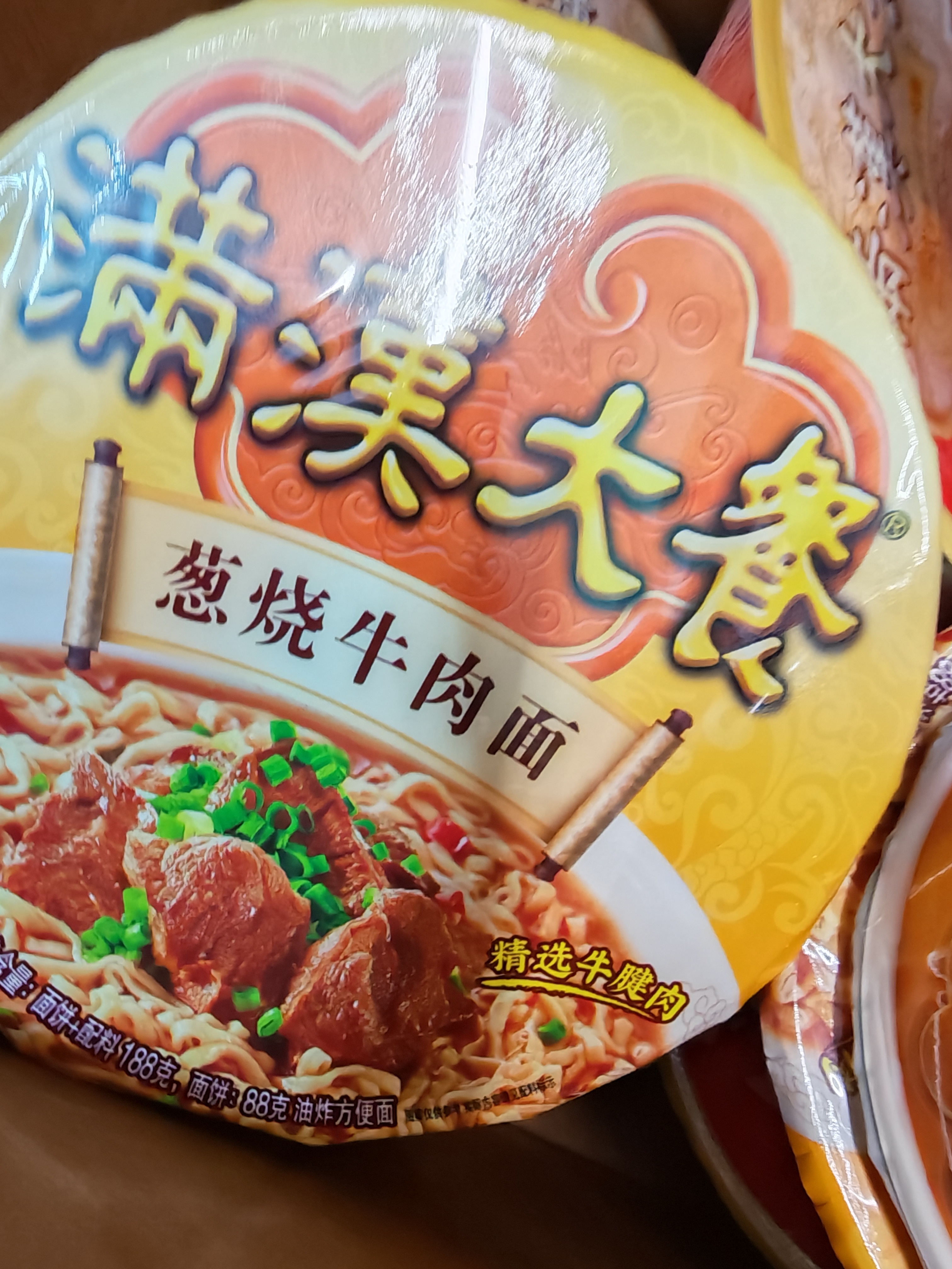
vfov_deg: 71.6
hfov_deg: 56.8
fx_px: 880
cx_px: 476
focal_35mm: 24
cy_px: 634
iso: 320
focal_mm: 1.82
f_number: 2
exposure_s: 1/33
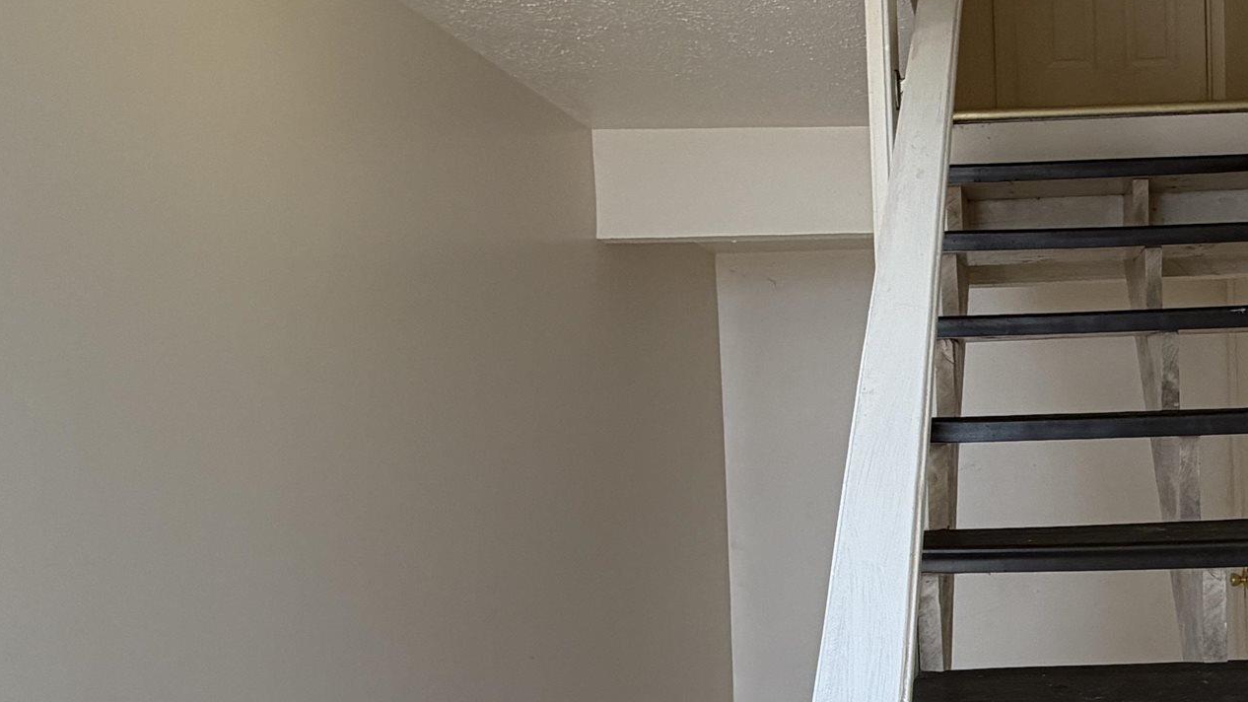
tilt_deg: +0.4
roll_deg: +2.1
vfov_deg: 31.8
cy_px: 450
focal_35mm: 37
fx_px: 1224
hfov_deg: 49.1
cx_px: 1084
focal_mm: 2.22
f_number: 2.2
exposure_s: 1/120
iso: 125
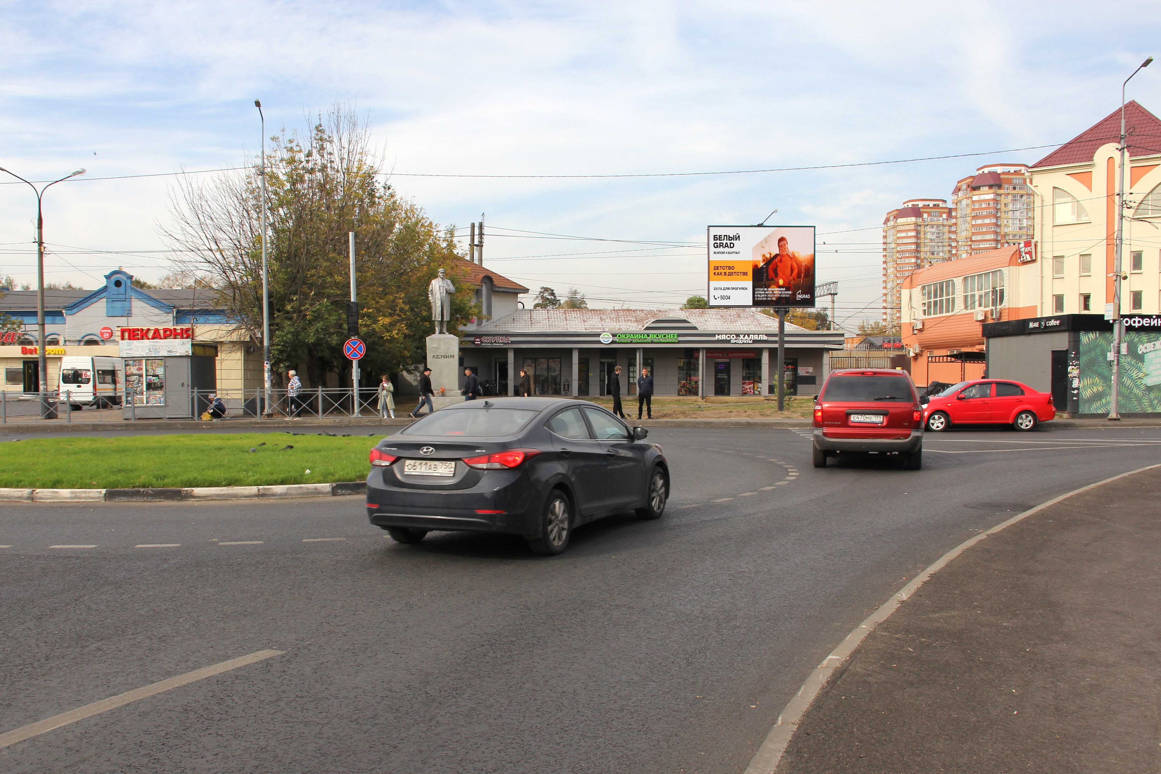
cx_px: 580
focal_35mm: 33
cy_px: 387
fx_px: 1064
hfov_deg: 57.2
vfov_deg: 40.0
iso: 100
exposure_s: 1/200
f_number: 9
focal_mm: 18
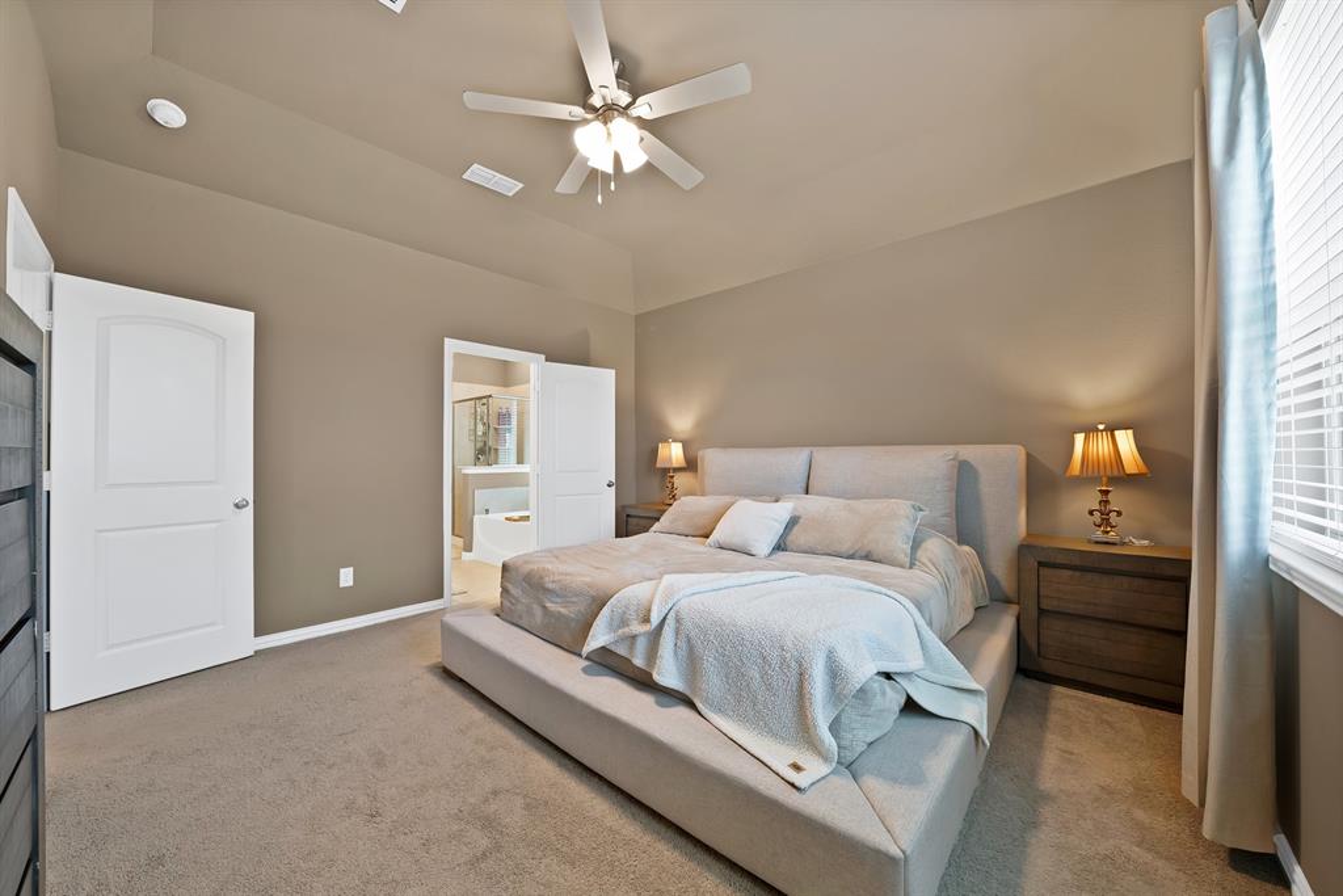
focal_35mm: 12
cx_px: 672
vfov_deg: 90.0
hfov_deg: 112.6
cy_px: 448
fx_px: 448
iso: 640
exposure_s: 1/1.25
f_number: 9
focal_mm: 12
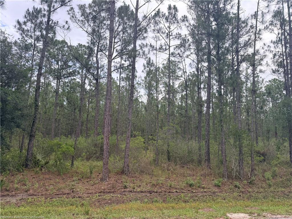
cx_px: 146
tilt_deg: +7.5
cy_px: 110
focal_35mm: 24
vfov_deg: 56.8
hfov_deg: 71.6
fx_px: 202
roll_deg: -1.5
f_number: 1.78
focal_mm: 6.76
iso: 100
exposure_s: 1/796
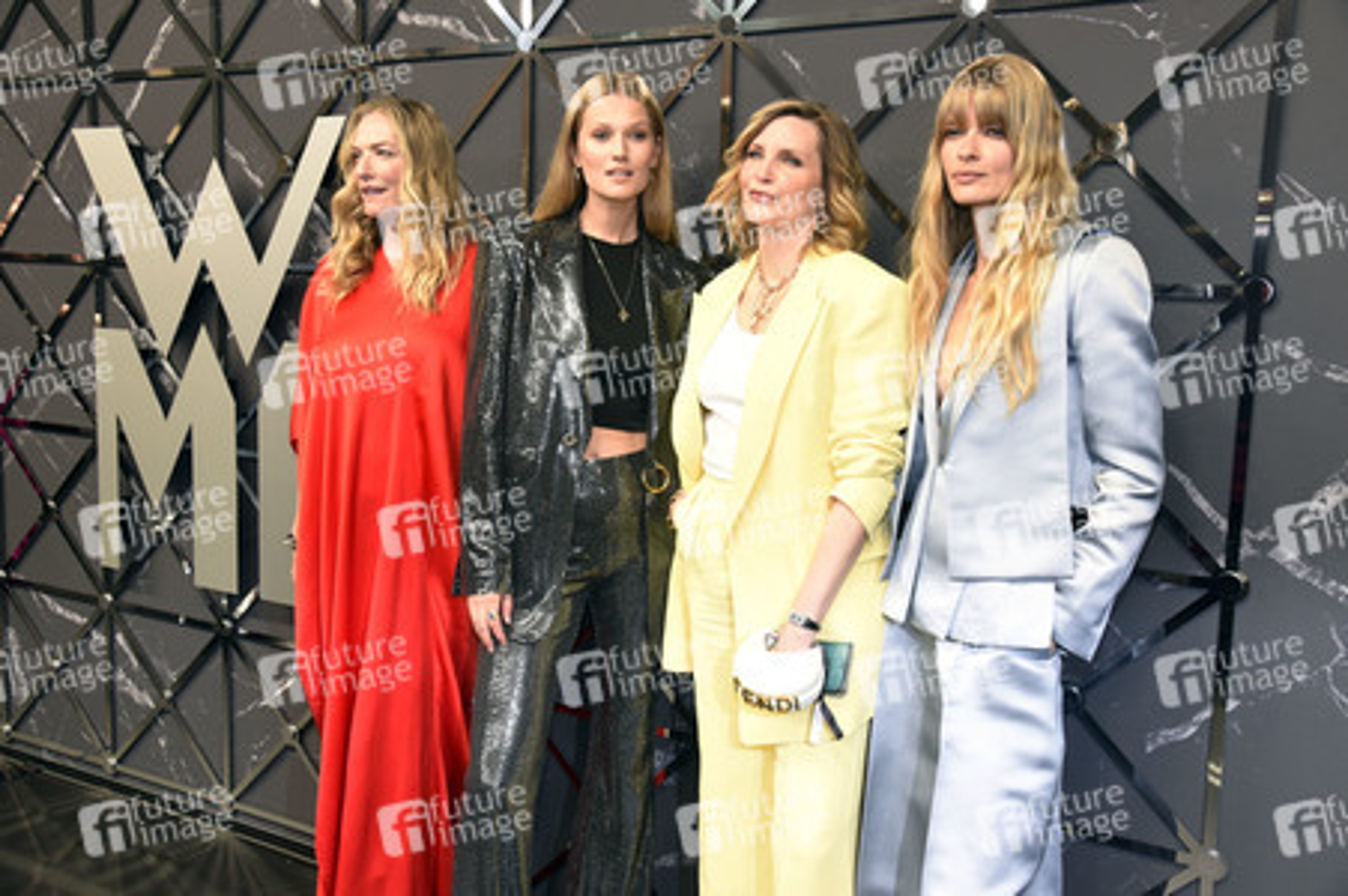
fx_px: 1272
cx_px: 674
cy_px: 448
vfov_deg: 38.8
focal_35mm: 34
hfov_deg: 55.8
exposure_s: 1/60
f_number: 6.3
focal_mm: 34
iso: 1600
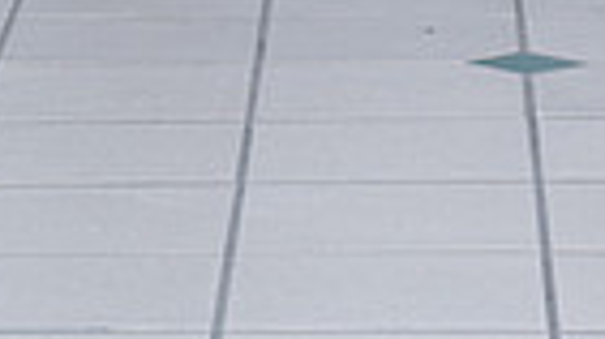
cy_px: -588
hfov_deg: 6.6
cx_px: 133
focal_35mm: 327
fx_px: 5241
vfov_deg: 3.6
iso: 1000
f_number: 6.3
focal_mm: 98
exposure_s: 1/160
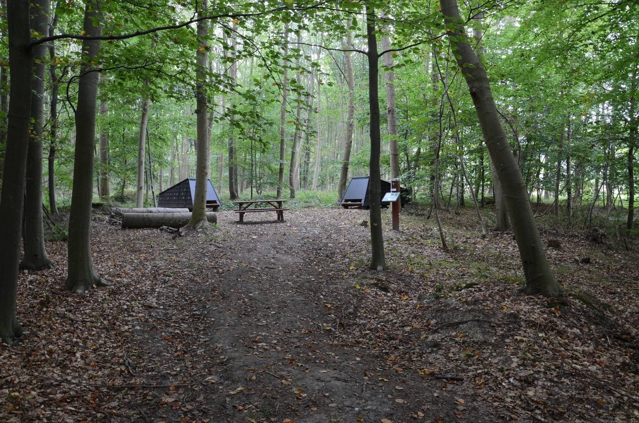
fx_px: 478
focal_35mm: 27
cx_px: 320
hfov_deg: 67.5
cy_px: 212
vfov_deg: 47.7
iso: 400
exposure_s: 1/6
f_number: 11
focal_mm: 18
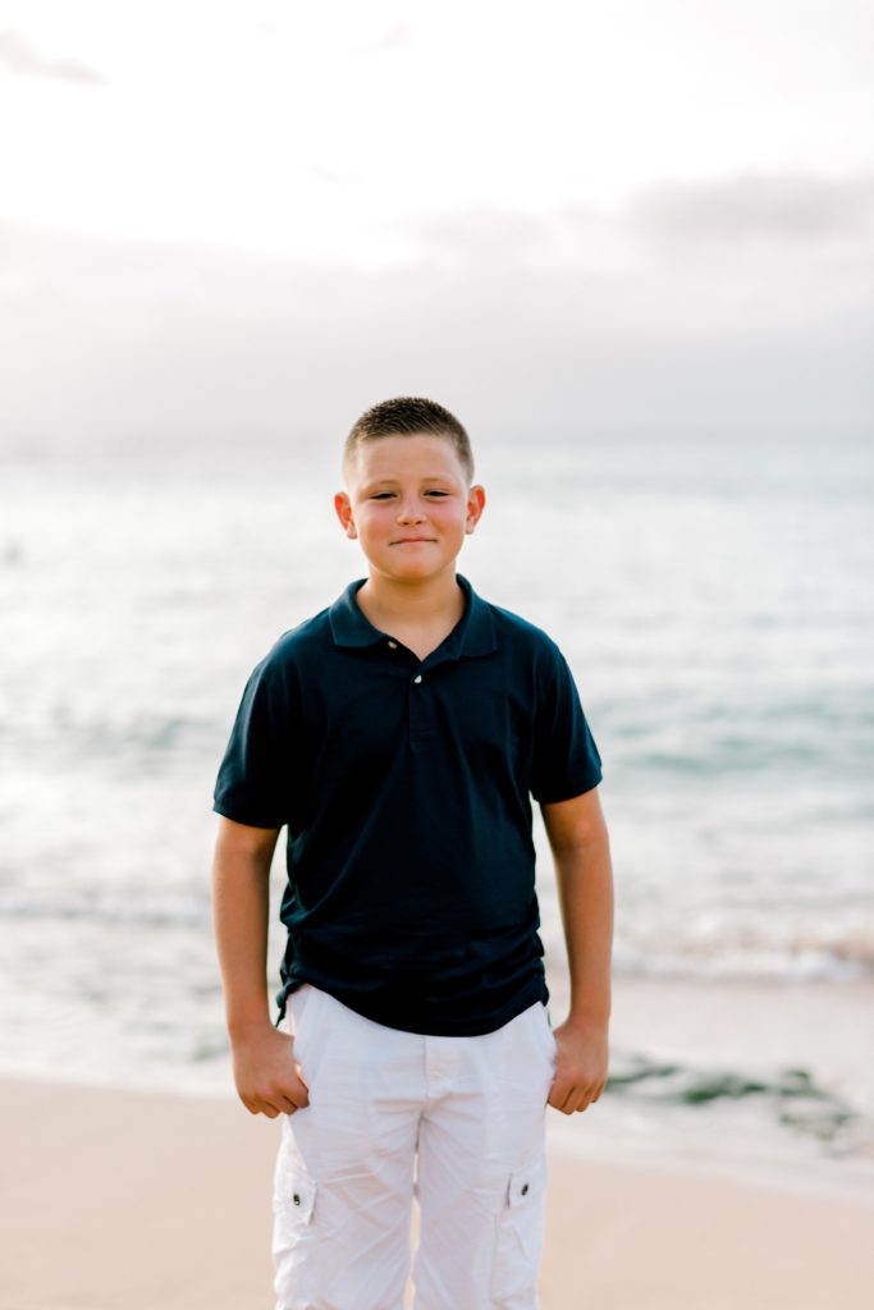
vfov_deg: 34.5
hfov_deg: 23.4
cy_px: 655
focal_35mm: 58
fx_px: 2111
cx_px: 437
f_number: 2
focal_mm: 58
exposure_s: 1/1000
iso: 320
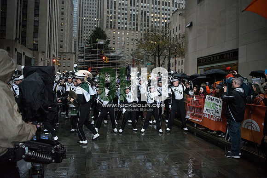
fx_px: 193
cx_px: 134
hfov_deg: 69.4
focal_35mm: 26
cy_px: 89
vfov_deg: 49.6
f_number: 2.8
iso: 10000
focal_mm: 26
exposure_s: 1/4000
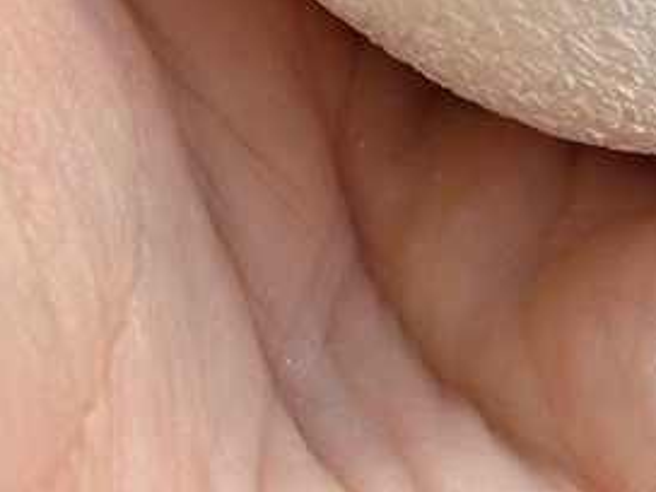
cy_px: -663
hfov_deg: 8.7
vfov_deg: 6.3
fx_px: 4283
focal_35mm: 226
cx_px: 55
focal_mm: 6.86
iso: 64
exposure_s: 1/337
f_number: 1.78
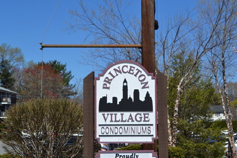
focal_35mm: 75
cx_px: 118
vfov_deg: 18.2
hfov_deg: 27.0
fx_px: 494
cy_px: 79
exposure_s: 1/320
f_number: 9
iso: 100
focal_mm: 50
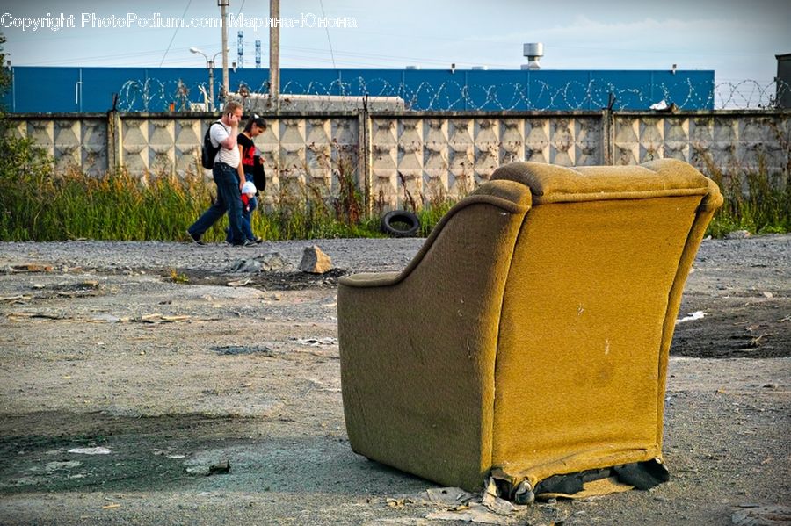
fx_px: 1647
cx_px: 396
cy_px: 263
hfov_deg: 27.0
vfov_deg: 18.2
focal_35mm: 75
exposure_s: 1/80
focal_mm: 50
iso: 400
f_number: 11
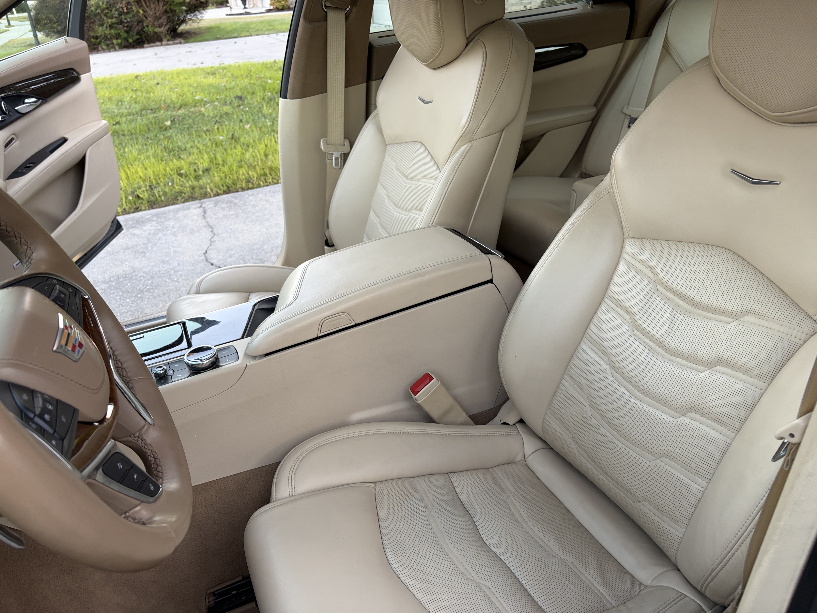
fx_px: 614
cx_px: 408
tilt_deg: -27.7
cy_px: 306
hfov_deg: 67.3
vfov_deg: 53.1
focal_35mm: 26
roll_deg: +3.3
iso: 80
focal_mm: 5.96
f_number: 1.6
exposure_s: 1/122
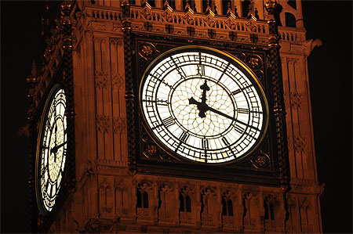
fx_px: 1983
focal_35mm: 202
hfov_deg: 10.2
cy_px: 117
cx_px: 176
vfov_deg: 6.8
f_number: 14
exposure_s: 2.5
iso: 100
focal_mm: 135
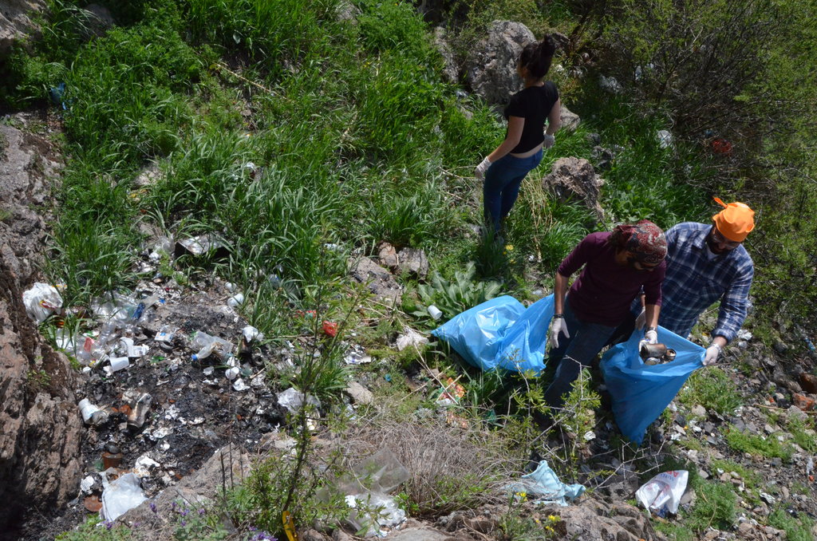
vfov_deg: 41.5
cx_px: 408
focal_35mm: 32
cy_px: 270
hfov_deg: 59.6
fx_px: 713
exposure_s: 1/1250
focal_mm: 21
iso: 2500
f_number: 18
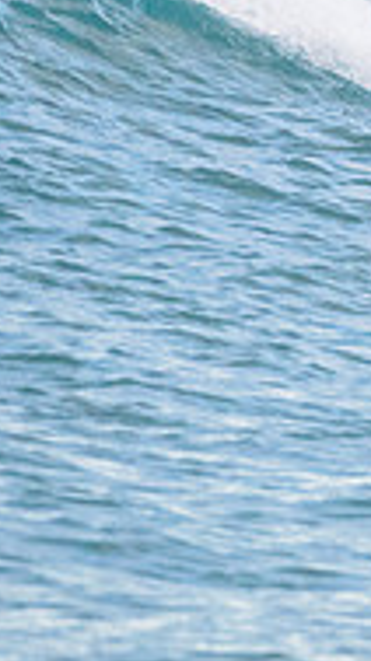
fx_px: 31778
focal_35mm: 1813
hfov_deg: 0.7
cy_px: -61
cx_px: 1018
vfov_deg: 1.2
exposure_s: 1/2000
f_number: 5.6
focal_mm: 460
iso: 2800
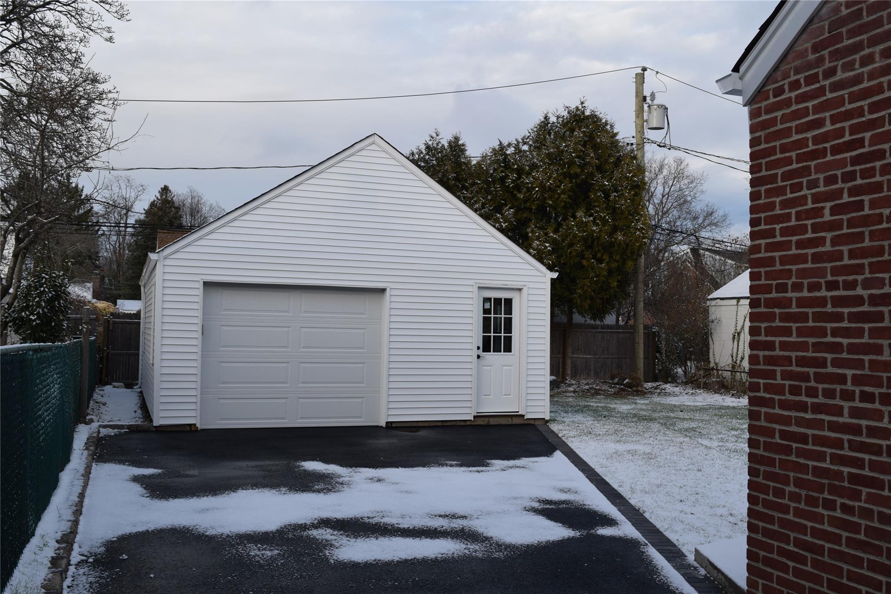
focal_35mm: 34
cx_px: 446
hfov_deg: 55.1
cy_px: 297
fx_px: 854
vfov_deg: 38.4
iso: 220
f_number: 8
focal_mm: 23
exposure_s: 1/250
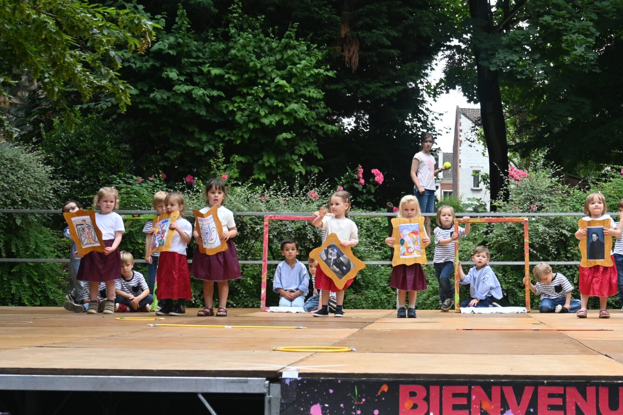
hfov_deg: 28.9
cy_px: 212
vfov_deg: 19.7
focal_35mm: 69
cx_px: 455
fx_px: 1194
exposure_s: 1/250
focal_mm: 30
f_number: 4.8
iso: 250
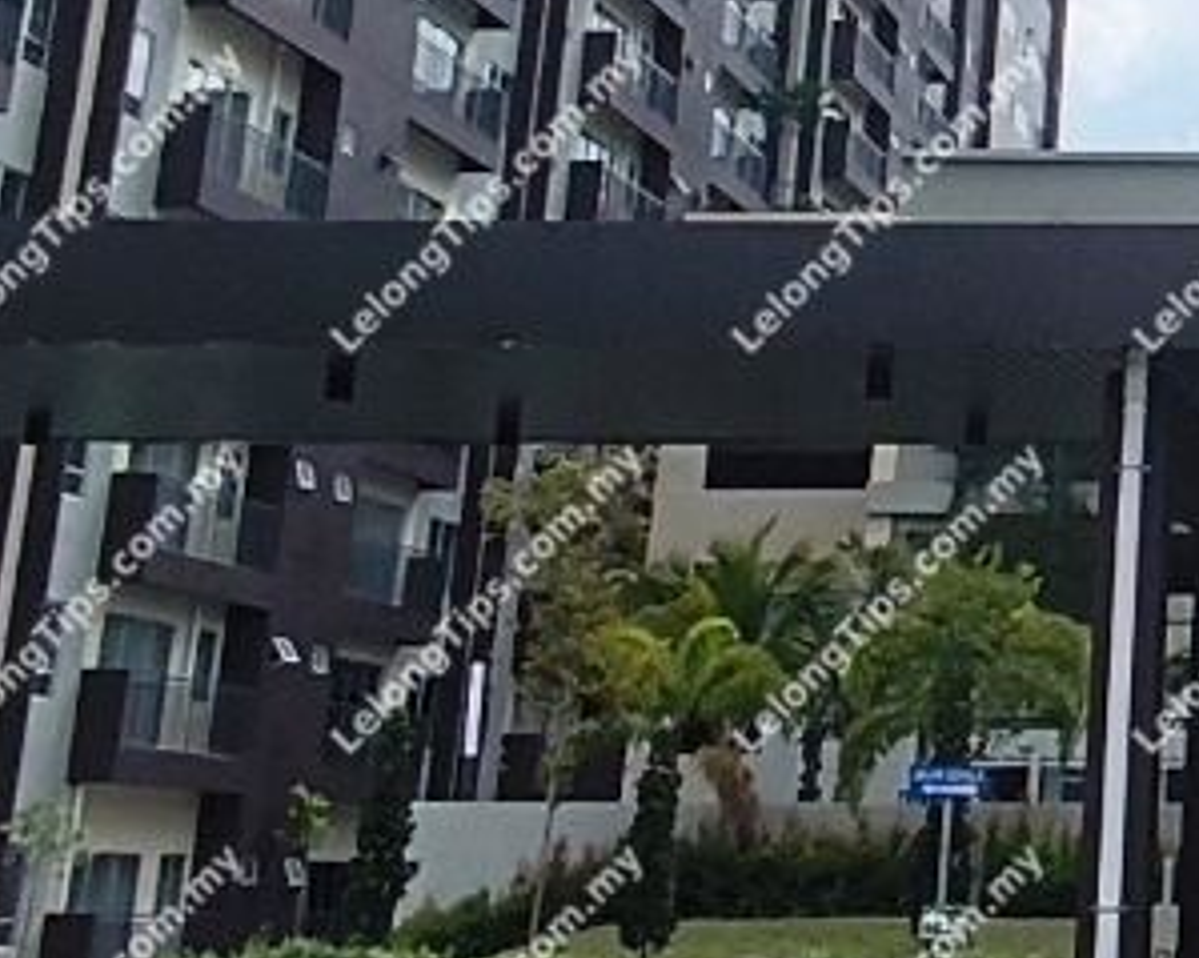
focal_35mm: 74
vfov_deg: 19.7
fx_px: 2625
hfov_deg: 22.1
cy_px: -136
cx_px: 1712
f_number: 2.2
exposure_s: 1/3565
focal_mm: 1.65
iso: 50
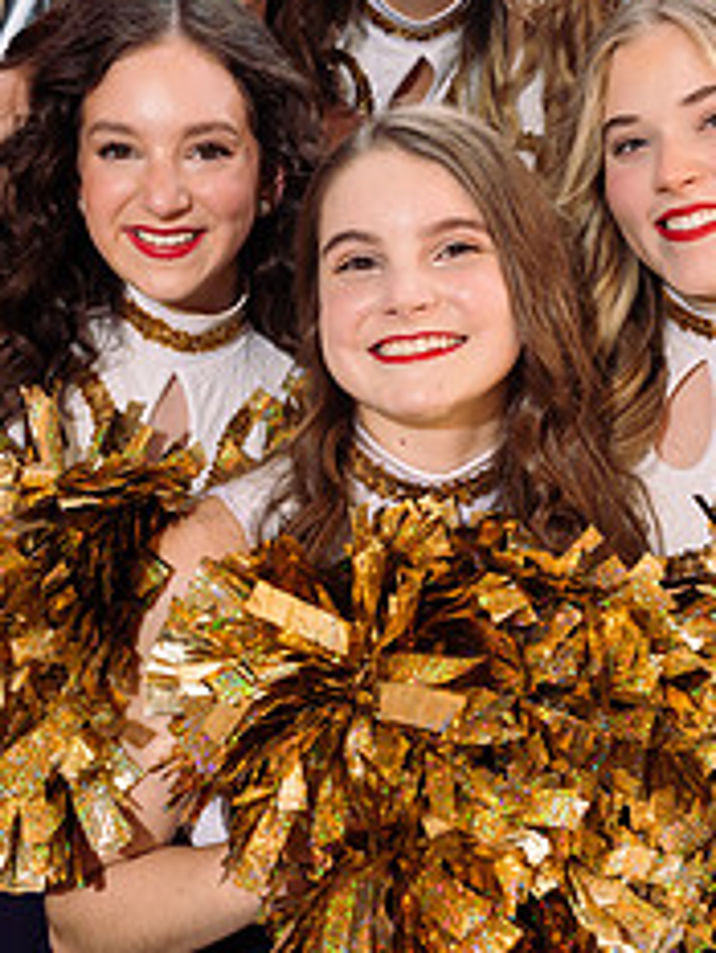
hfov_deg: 22.6
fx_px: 1791
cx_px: 381
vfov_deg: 29.8
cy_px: 401
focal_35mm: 65
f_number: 7.1
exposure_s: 1/250
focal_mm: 35
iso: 160
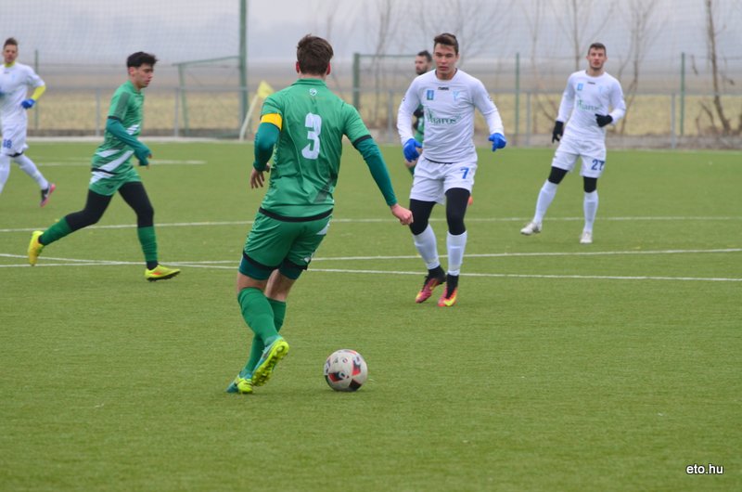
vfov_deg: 4.7
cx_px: 371
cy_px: 246
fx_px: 6017
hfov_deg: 7.1
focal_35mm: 292
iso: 800
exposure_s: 1/500
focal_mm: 195
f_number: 5.3
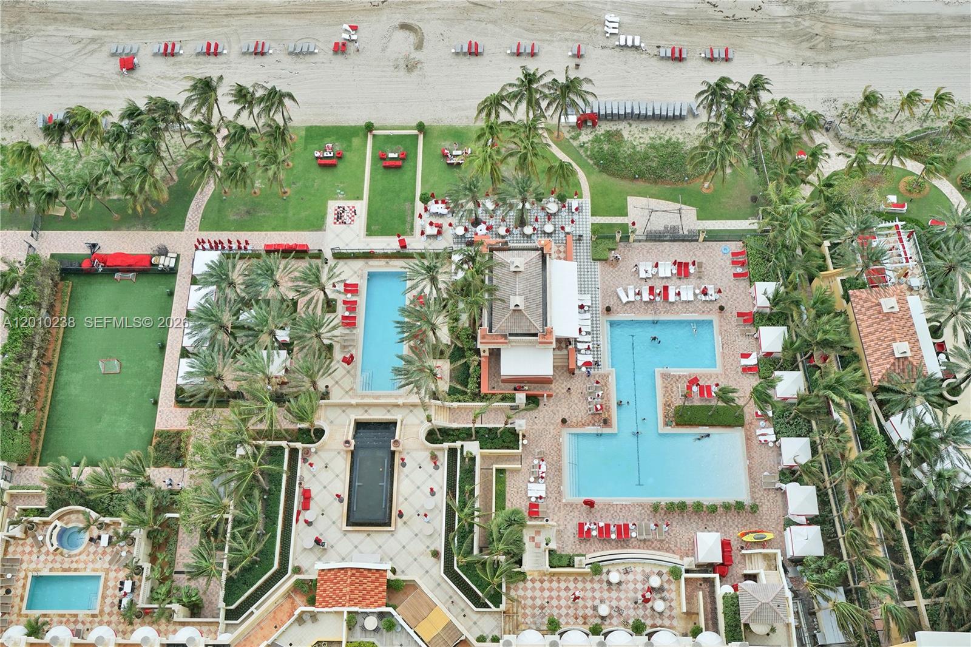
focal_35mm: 35
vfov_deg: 37.8
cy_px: 324
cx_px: 486
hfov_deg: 54.4
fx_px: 944
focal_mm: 35
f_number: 13
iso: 250
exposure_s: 1/80
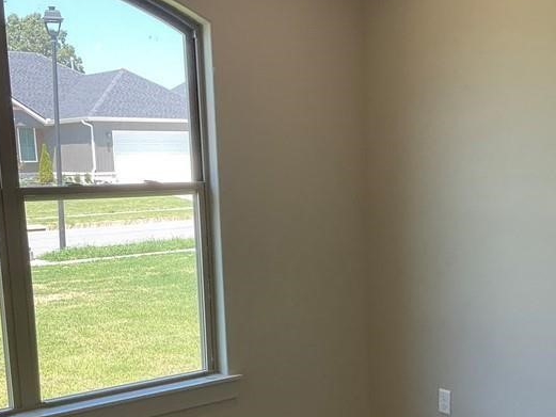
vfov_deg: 25.3
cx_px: 351
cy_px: 323
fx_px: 916
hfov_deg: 33.6
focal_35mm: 57
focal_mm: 3
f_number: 1.8
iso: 16
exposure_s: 1/122
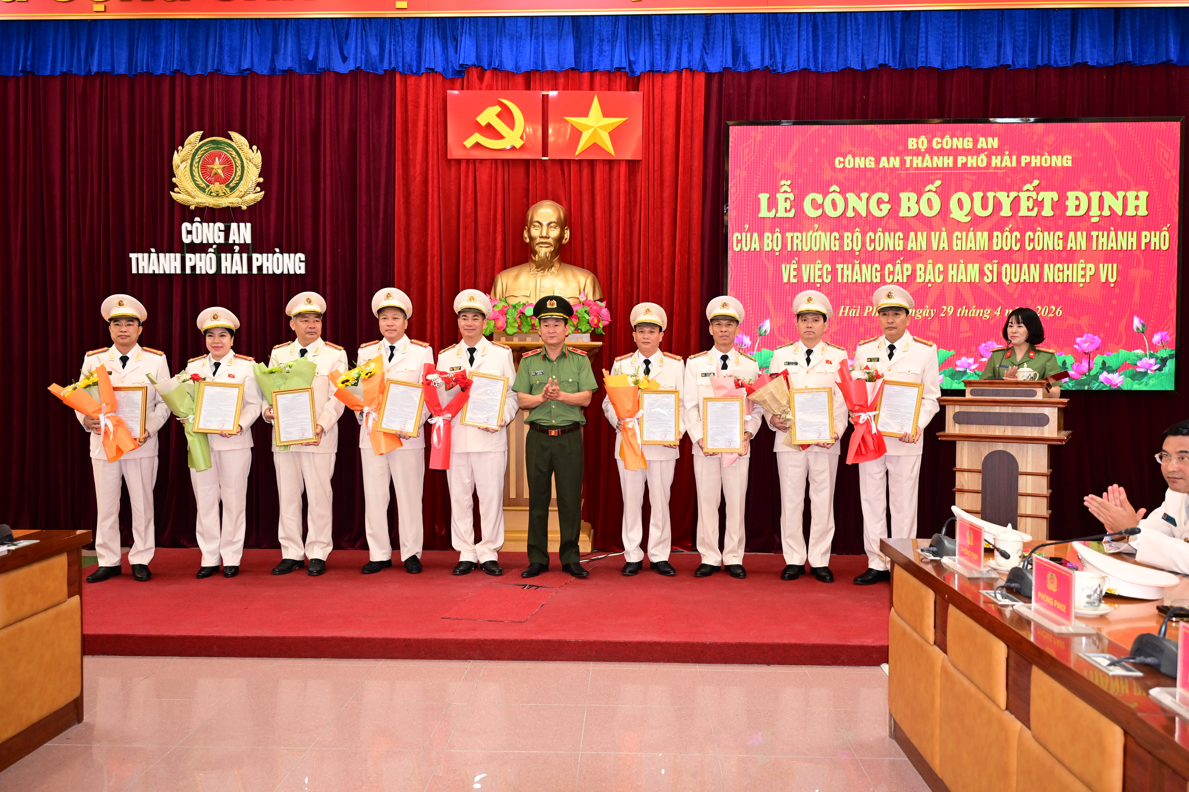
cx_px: 594
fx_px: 958
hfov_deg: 63.7
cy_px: 396
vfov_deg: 45.0
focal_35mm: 29
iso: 1250
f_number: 4
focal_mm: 29
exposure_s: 1/160
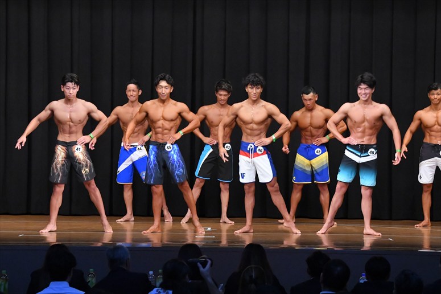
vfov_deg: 9.3
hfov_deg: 14.0
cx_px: 220
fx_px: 1800
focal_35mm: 147
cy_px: 147
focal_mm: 98
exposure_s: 1/400
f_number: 5.6
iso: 8000
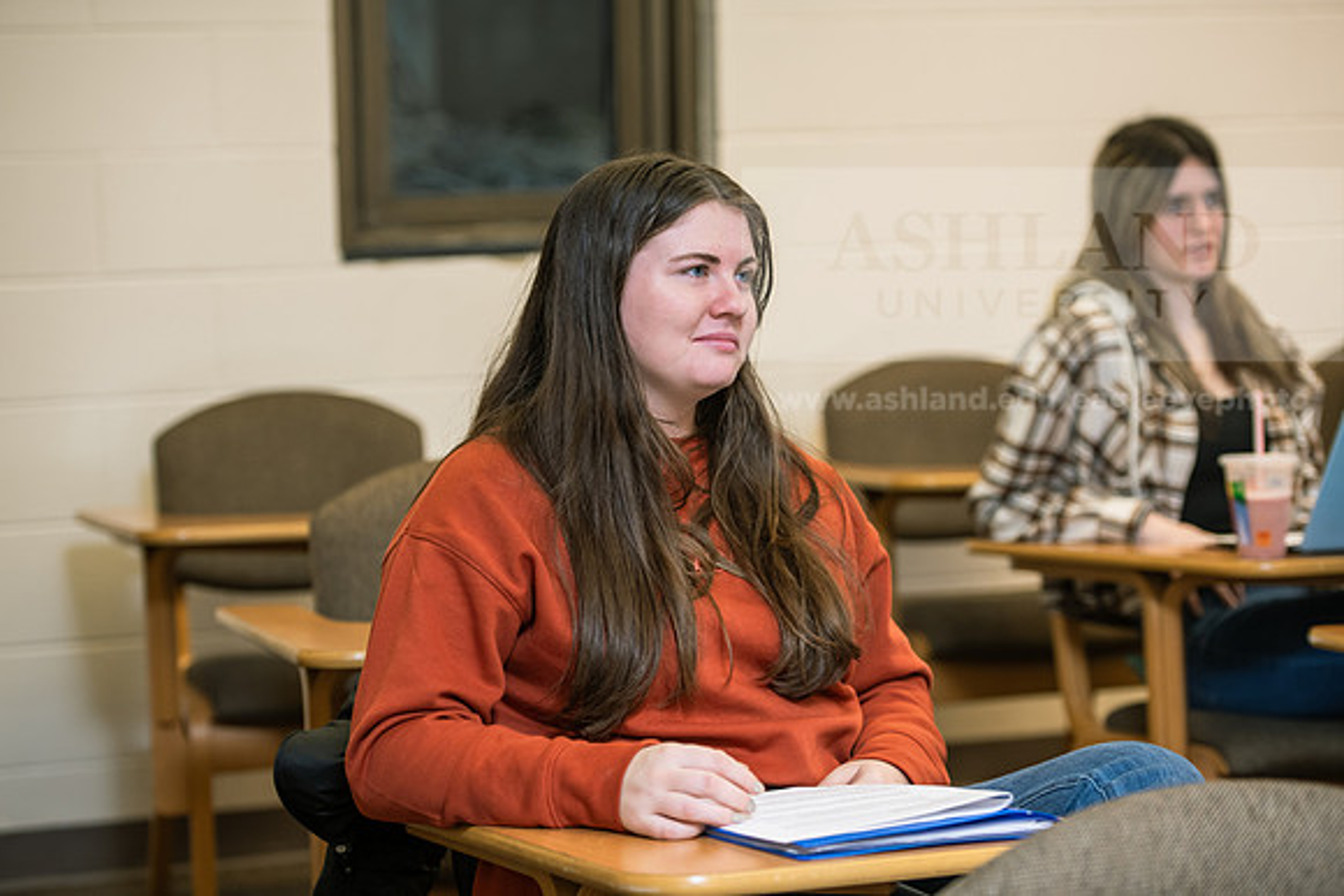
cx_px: 672
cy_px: 448
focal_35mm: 90
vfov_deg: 15.2
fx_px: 3361
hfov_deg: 22.6
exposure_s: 1/125
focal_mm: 90
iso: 500
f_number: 3.2
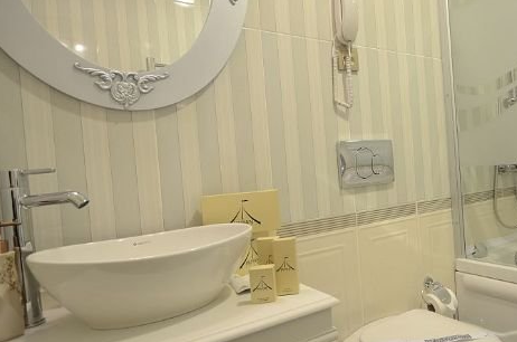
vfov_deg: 49.4
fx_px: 373
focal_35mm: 26
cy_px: 167
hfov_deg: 65.2
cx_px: 388
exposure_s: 1/2
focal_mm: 10
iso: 100
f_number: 7.1
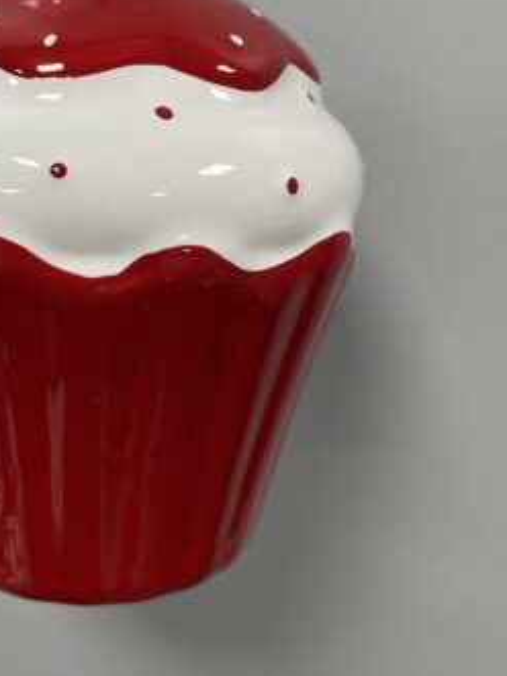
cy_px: 209
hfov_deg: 31.3
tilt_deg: -20.6
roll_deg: -2.4
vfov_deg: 41.4
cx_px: 98
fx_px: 879
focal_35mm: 45
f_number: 1.8
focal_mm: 4.25
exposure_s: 1/100
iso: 125
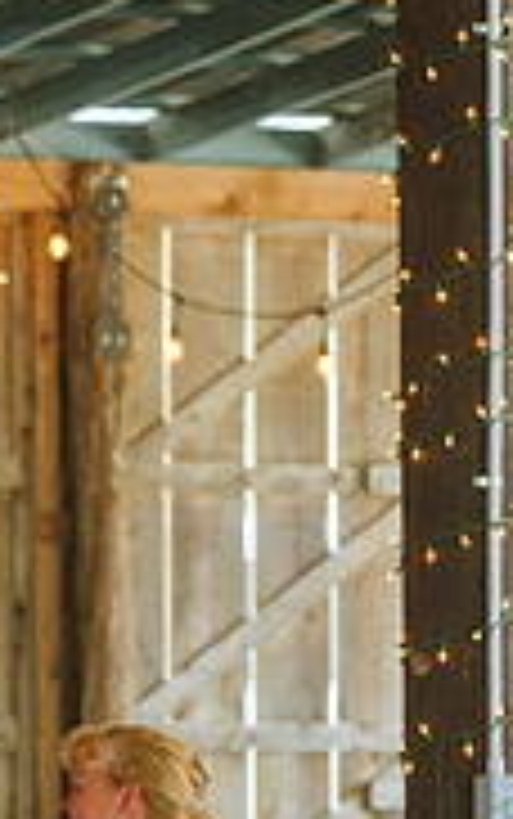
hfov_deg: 3.6
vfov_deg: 5.9
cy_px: 830
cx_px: -598
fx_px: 7973
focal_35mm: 357
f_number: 2.8
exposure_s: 1/60
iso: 500
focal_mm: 110
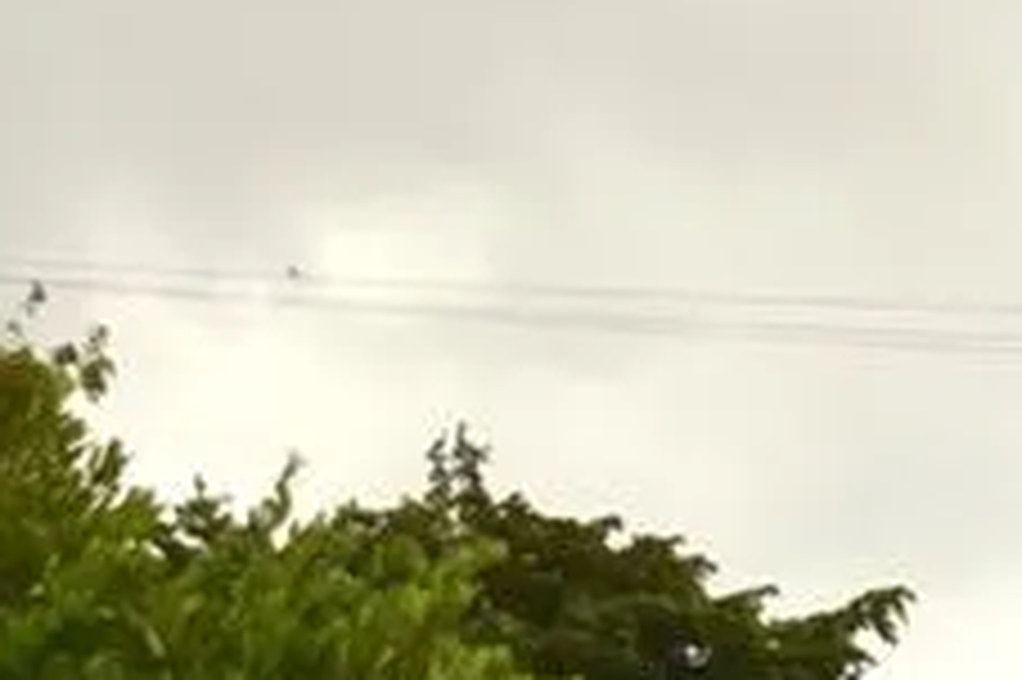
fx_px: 10212
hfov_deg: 5.3
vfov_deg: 3.8
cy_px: 1045
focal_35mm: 360
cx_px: 3305
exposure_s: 1/800
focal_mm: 34
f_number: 4.5
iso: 100
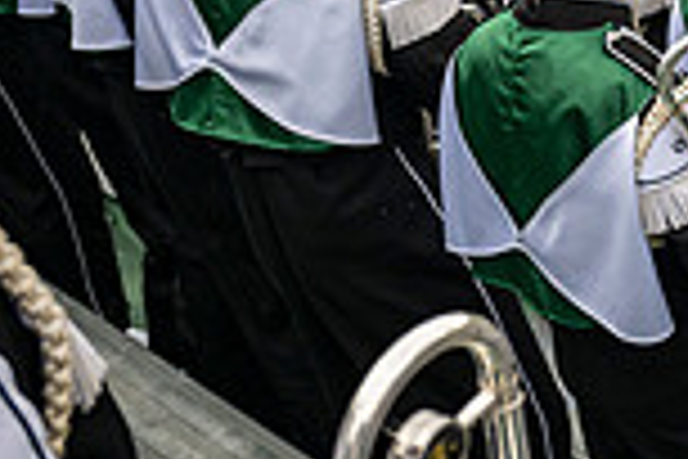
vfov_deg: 14.9
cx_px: 1187
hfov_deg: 18.3
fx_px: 1739
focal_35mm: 91
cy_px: 92
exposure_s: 1/500
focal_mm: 24
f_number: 2.8
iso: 160
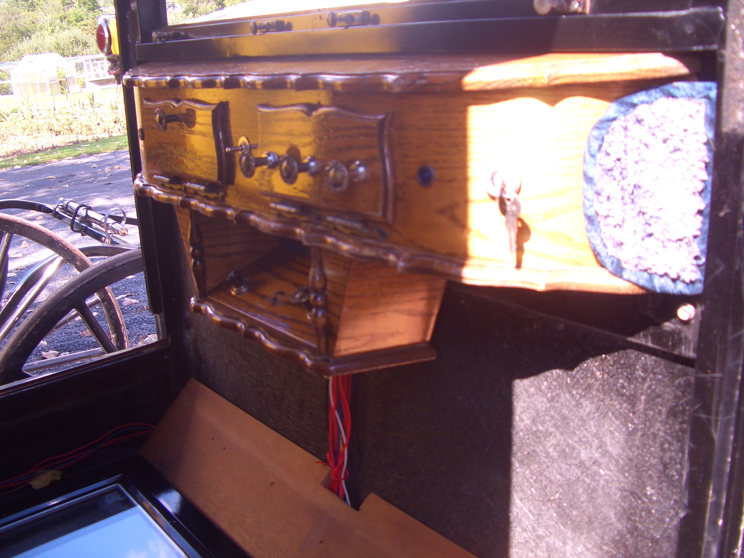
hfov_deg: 52.6
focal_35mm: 35
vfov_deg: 40.7
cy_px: 279
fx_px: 752
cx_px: 372
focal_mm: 5.8
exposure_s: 1/100
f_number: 2.6
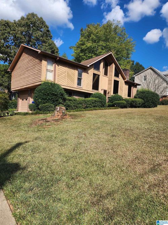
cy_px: 112
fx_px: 149
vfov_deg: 73.9
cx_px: 84
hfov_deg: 58.9
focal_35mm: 23
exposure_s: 1/939
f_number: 1.8
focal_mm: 6.4
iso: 12
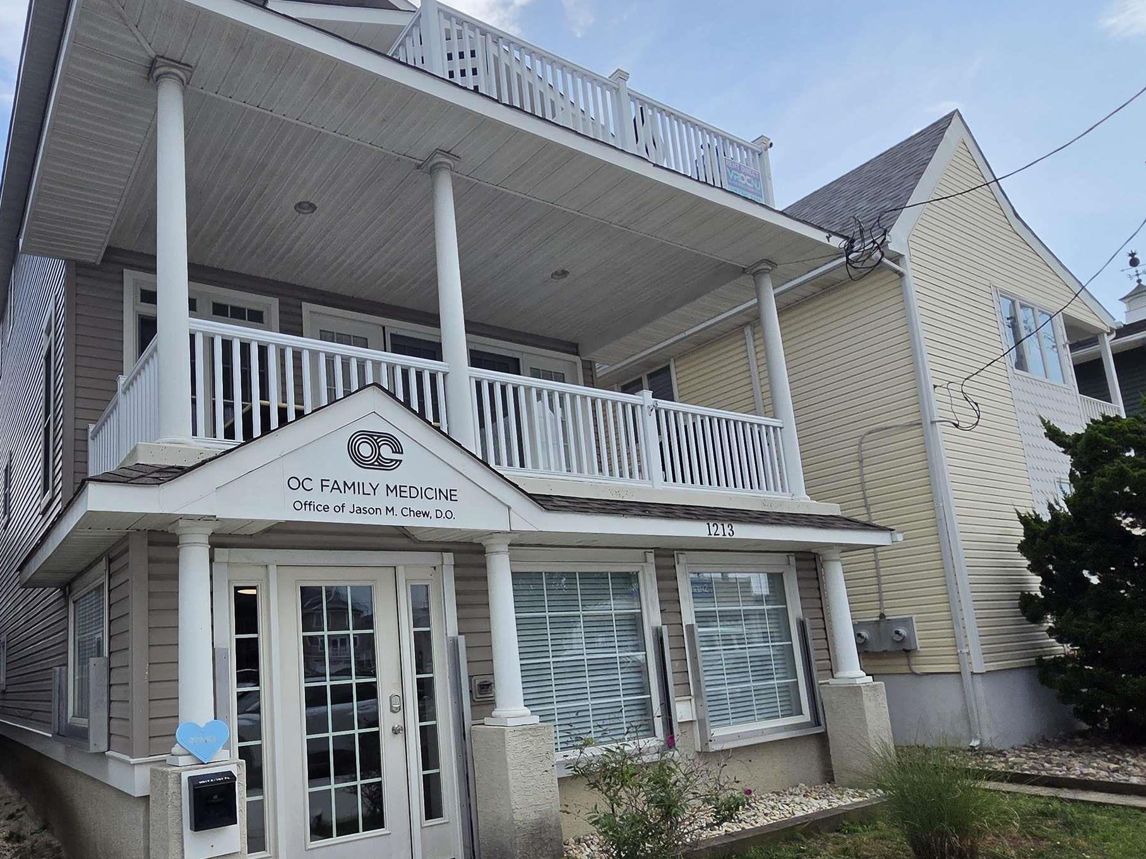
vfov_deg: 60.4
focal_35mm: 22
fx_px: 728
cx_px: 427
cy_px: 529
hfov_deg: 75.0
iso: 100
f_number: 2.2
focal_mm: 2.2
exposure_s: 1/3747
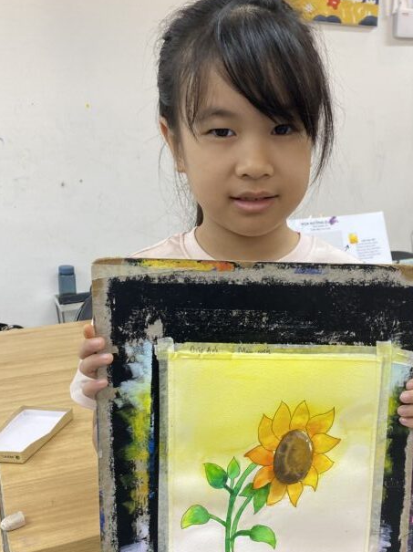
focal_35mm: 43
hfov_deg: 33.2
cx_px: 281
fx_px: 685
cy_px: 358
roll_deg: +1.6
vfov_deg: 43.4
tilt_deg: -17.8
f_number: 1.8
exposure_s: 1/100
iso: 64
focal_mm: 4.25
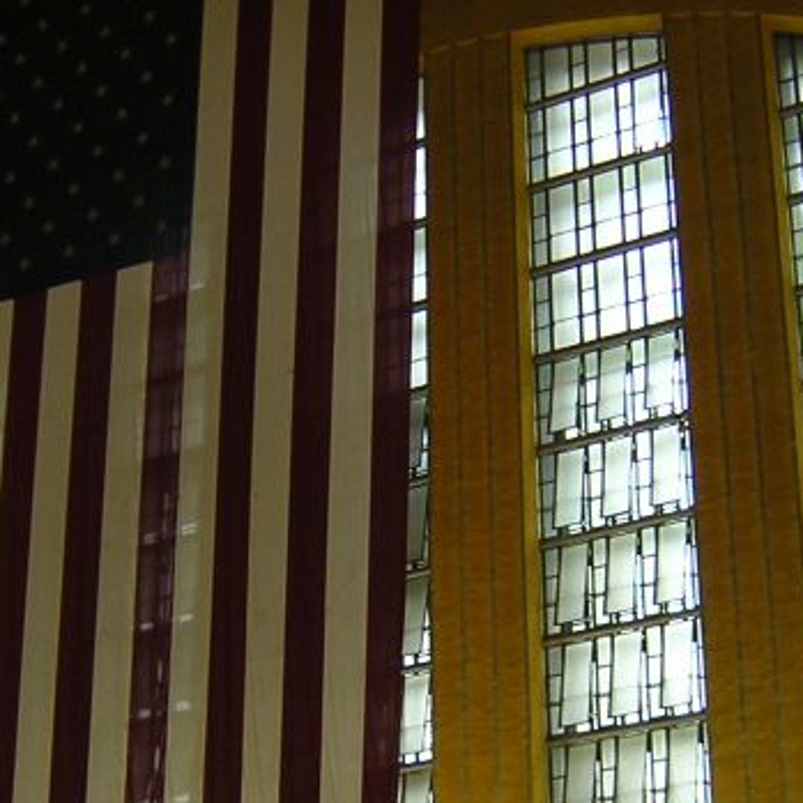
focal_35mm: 73
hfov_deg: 23.7
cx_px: 460
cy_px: 557
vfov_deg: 23.5
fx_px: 1916
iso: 130
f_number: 2.6
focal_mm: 4.7
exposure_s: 1/30
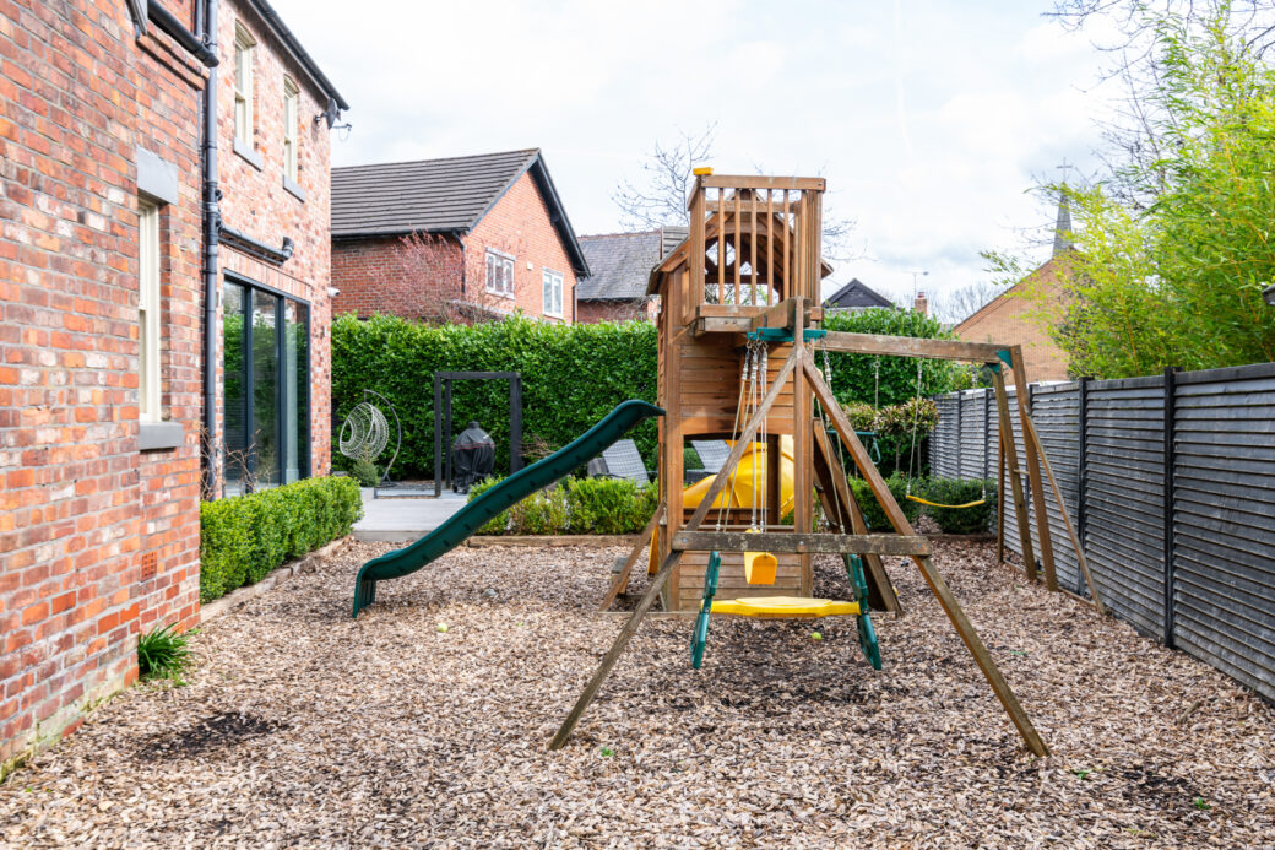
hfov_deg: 65.5
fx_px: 991
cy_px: 425
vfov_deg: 46.4
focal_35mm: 28
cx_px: 638
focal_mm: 28
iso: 125
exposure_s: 1/80
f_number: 8
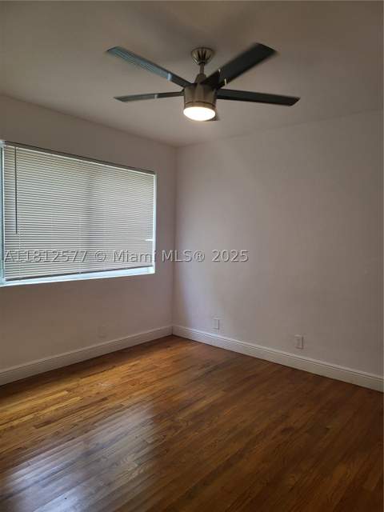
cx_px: 192
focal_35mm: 24
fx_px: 355
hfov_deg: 56.8
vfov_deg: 71.6
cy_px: 256
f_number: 1.8
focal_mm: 5
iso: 200
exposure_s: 1/120
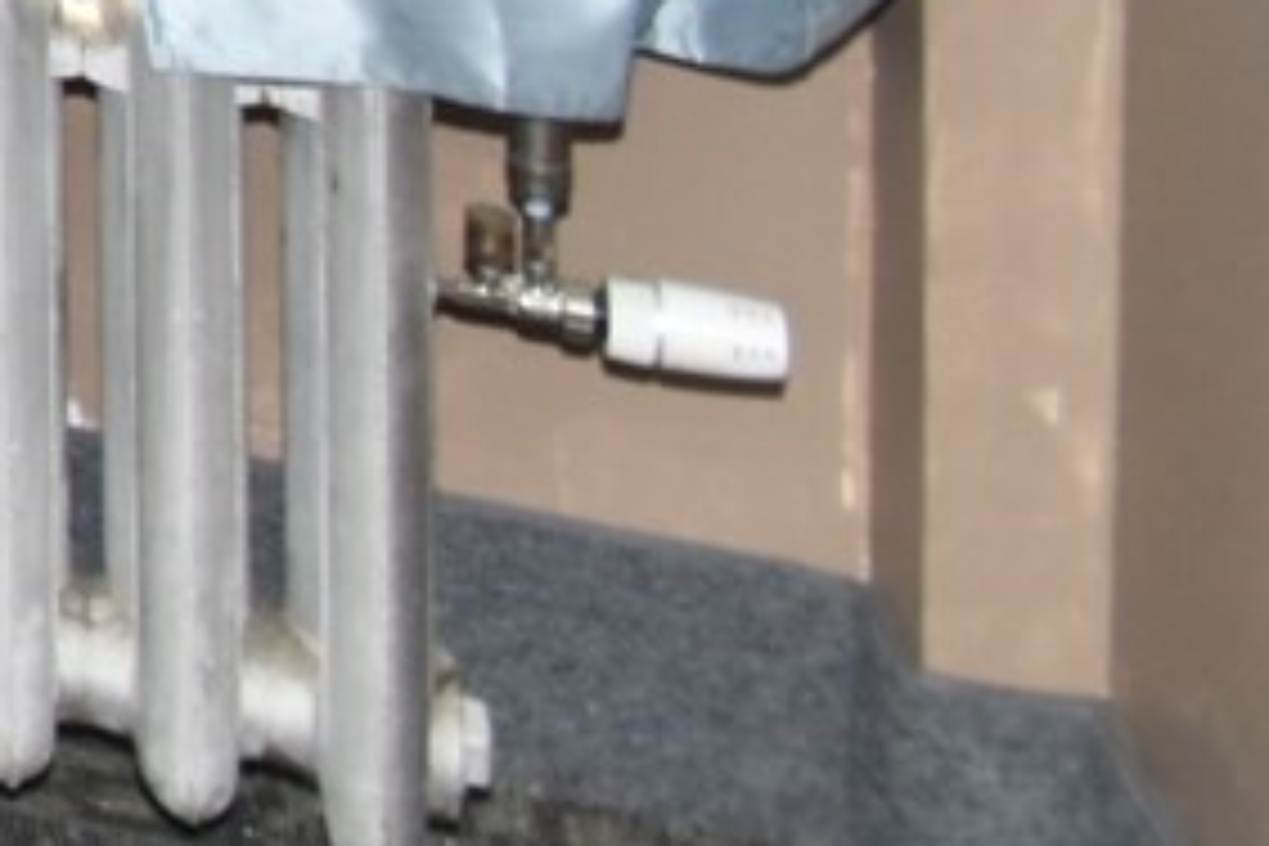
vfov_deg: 9.9
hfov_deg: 9.4
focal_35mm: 109
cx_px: -3262
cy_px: -1600
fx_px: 3842
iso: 160
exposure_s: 1/125
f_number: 5.6
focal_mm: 10
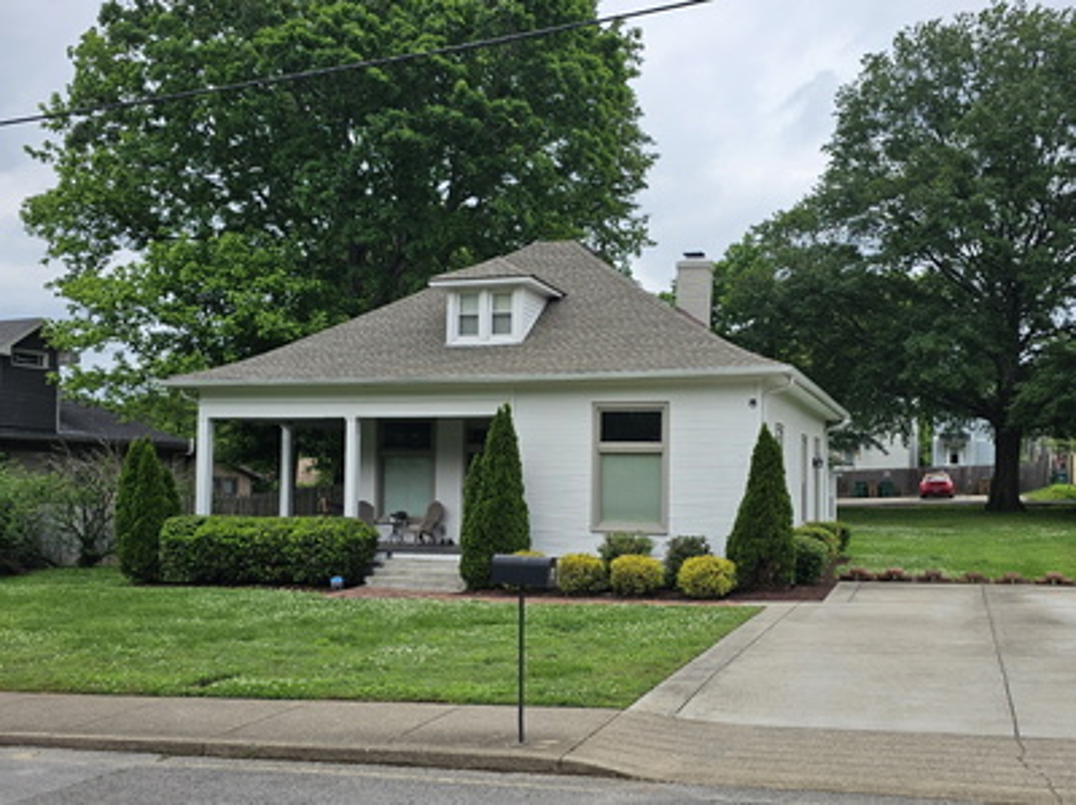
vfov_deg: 58.8
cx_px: 538
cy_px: 402
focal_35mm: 23
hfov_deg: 74.0
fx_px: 714
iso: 10
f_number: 1.7
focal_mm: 6.3
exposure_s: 1/476
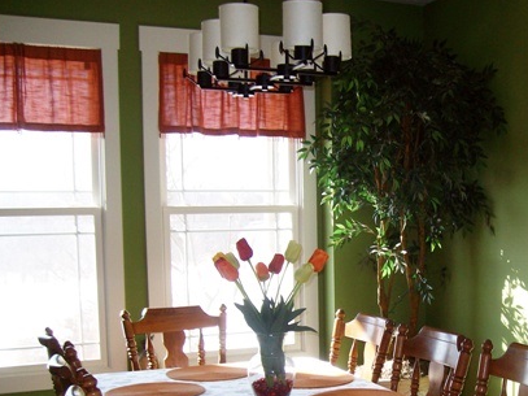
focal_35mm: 55
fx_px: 839
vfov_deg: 26.3
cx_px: 406
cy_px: 286
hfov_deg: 34.1
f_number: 2.8
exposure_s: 1/91.9
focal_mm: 5.8
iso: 80
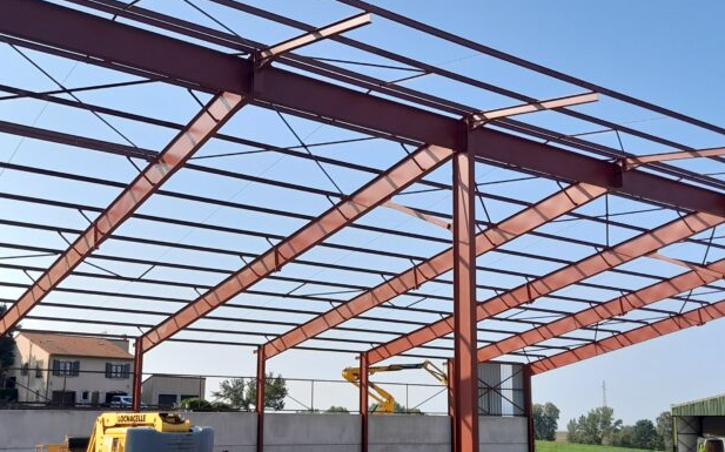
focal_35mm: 44
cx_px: 388
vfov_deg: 29.1
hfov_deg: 45.3
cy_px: 275
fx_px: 869
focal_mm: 4.6
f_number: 2
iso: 20
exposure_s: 1/809
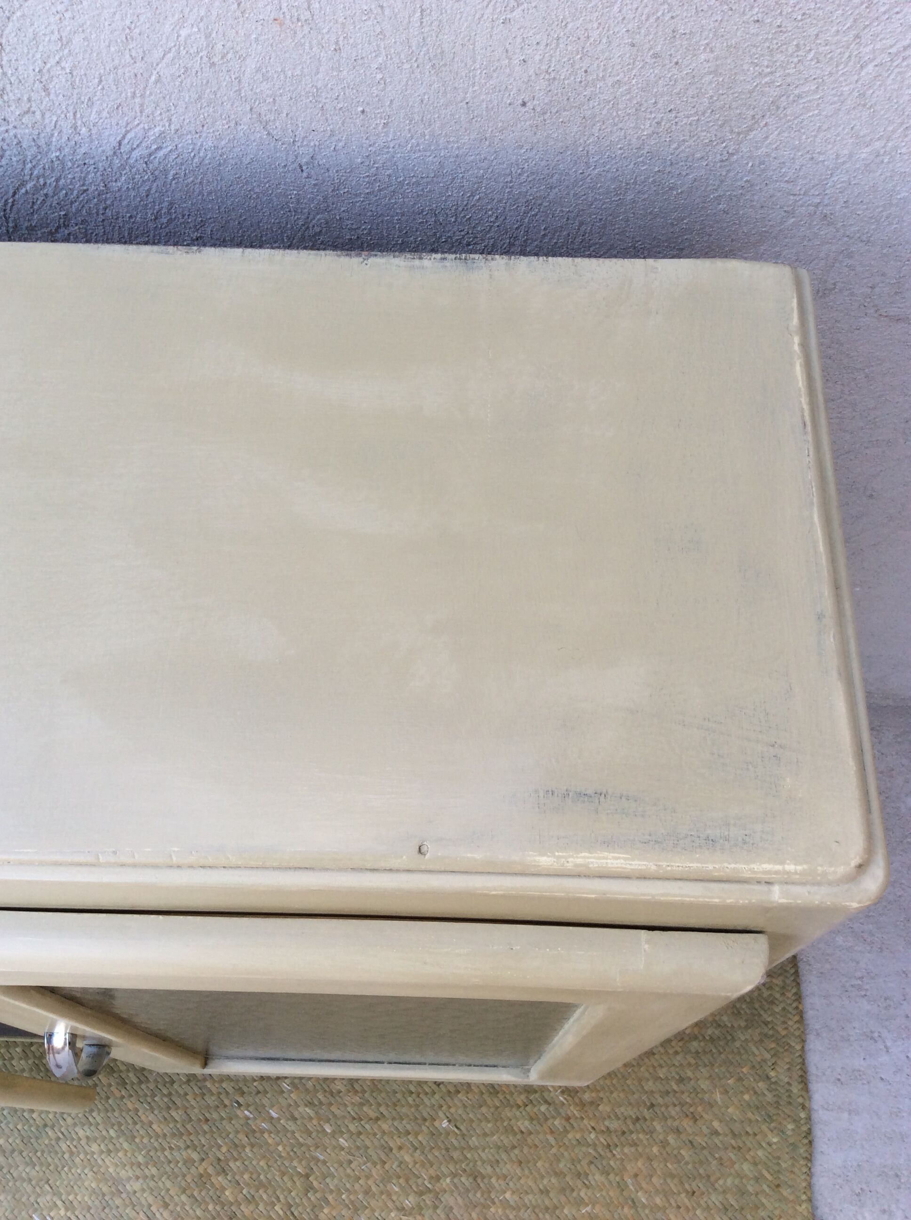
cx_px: 456
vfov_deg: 56.9
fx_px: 1126
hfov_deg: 44.1
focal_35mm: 32
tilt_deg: -62.3
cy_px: 610
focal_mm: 3.3
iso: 32
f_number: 2.4
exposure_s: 1/121
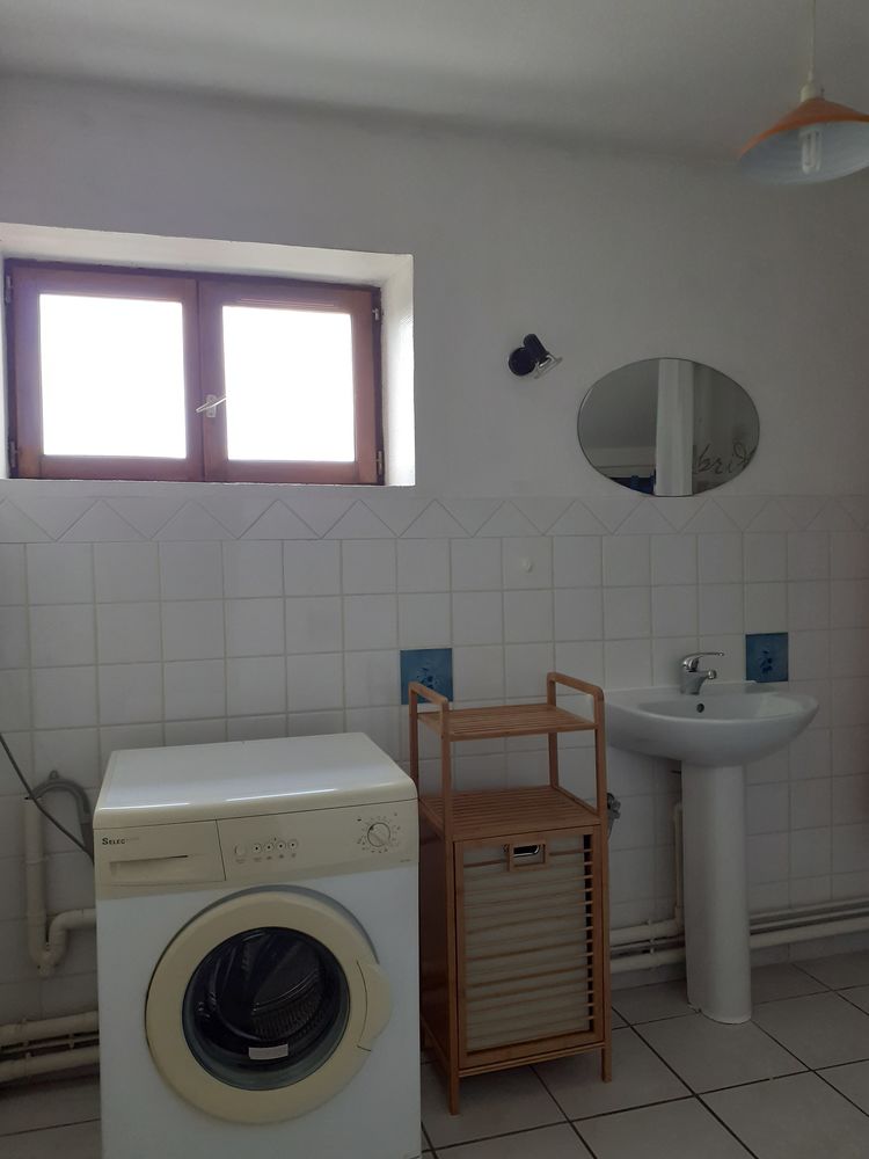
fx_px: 904
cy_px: 580
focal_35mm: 27
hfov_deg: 51.4
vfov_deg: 65.3
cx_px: 434
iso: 125
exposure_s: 1/50
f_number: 1.9
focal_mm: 3.6
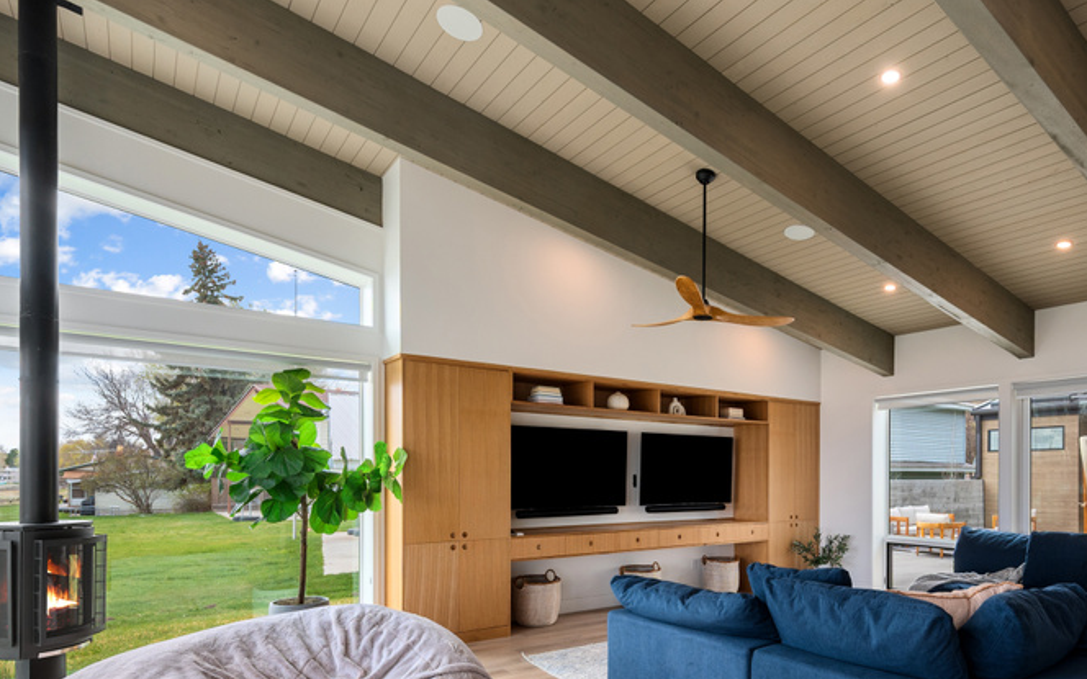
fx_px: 652
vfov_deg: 53.8
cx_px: 648
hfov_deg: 78.8
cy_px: 462
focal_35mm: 22
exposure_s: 1/40
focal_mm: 14
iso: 500
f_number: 7.1
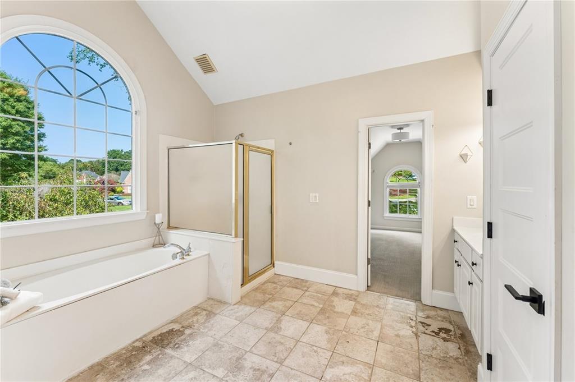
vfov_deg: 81.1
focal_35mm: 14
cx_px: 288
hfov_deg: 104.3
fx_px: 223
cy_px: 191
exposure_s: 1/13
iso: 320
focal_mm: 14
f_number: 8
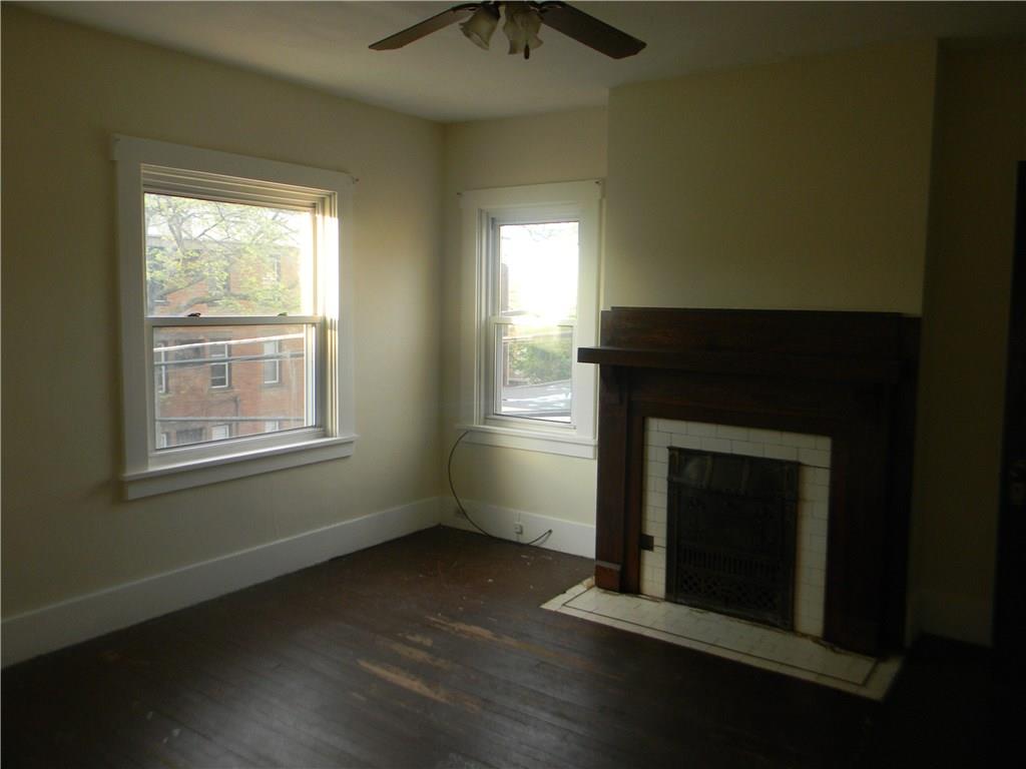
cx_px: 513
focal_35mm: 28
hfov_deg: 63.4
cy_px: 384
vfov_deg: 49.7
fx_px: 830
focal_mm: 5
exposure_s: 1/30
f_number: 3.5
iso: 149
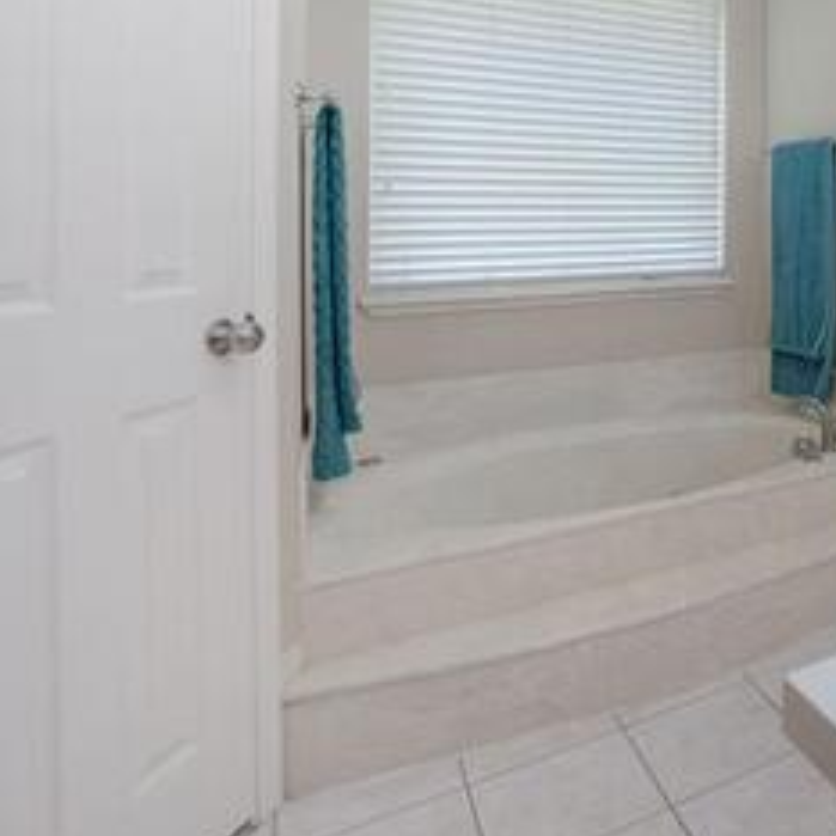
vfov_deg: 55.4
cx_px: 944
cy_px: 242
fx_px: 765
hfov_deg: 43.0
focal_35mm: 28
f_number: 9
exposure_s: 1/125
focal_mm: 12
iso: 800
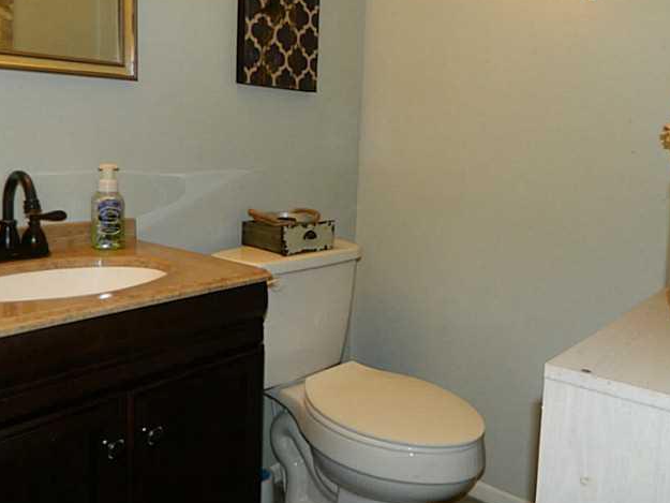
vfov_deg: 44.0
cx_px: 357
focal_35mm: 32
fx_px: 619
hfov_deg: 56.8
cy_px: 205
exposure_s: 1/30
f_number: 3.1
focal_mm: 4.5
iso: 200
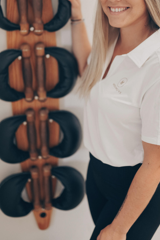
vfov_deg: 36.1
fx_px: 367
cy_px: 92
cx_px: 87
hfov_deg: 24.6
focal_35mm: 55
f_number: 1.4
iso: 320
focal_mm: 35
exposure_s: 1/160
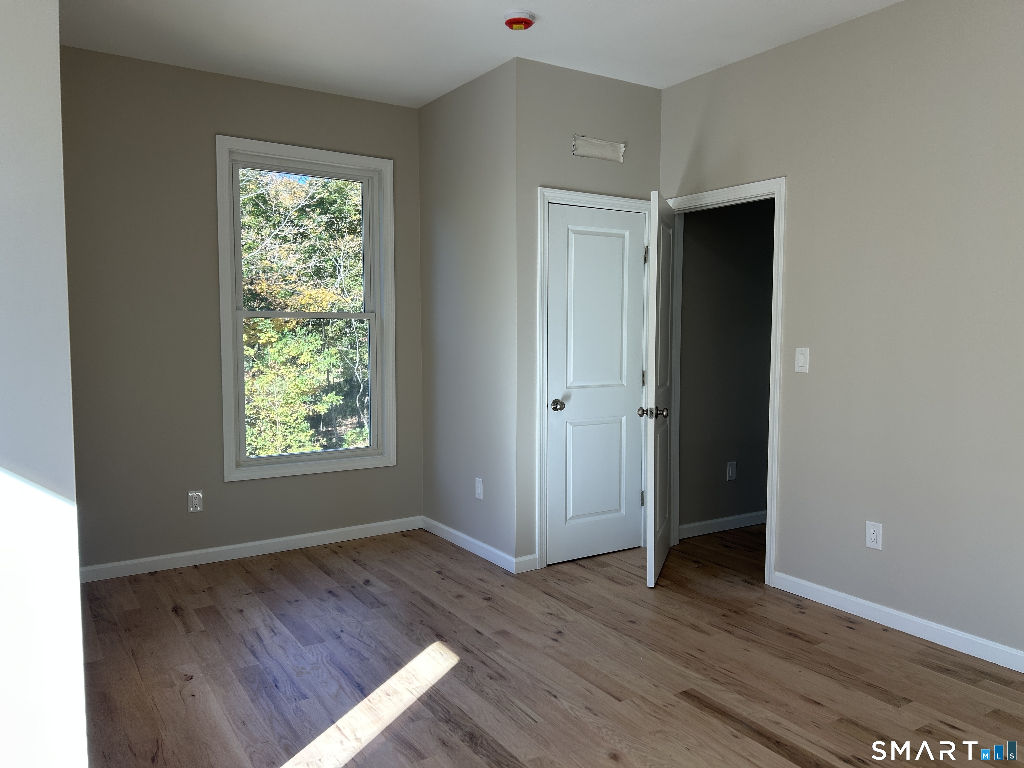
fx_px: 769
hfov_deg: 67.3
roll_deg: +0.1
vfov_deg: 53.1
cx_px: 512
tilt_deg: -5.9
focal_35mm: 26
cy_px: 384
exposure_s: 1/188
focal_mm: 5.7
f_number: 1.5
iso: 40
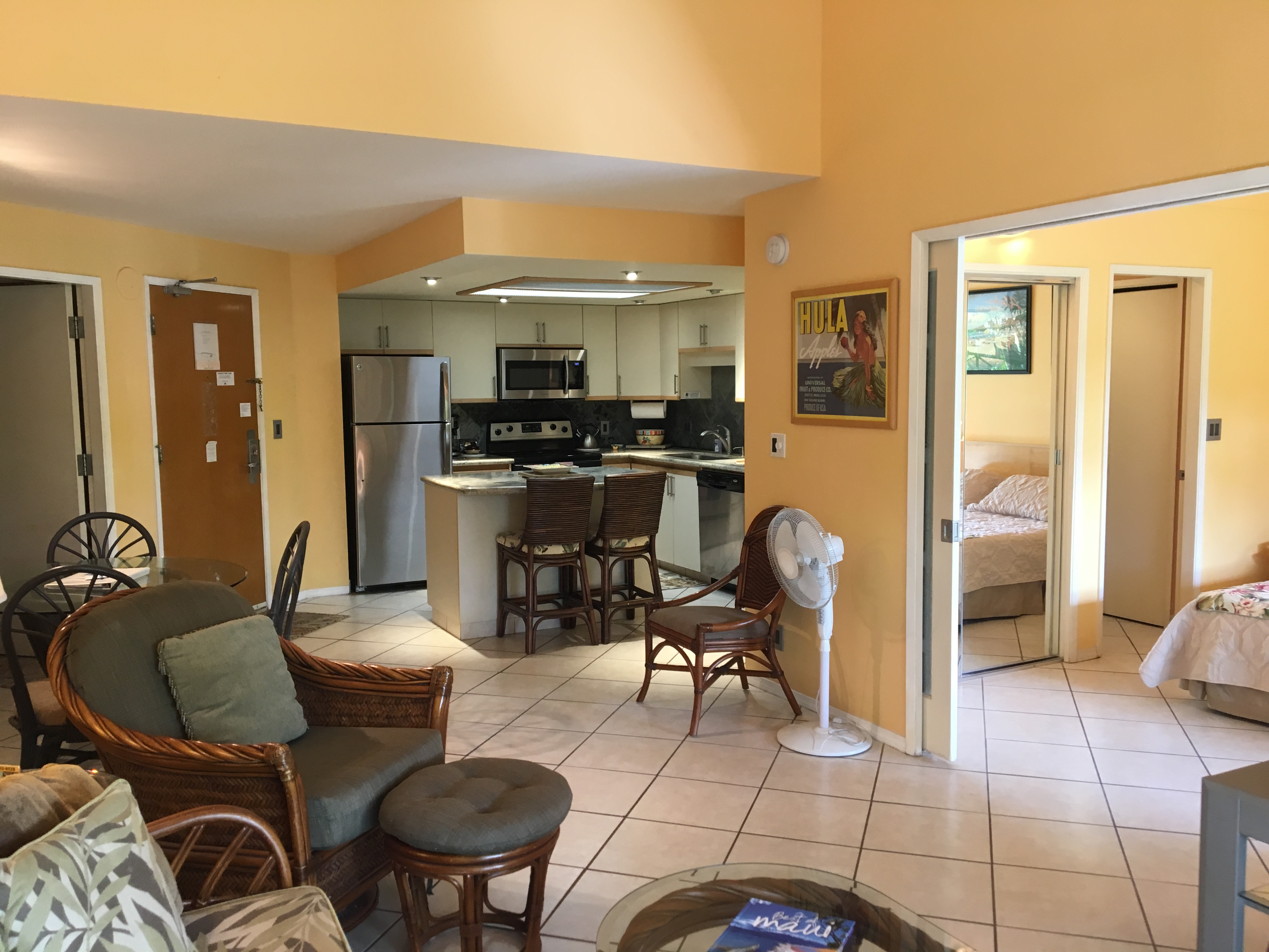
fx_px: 1063
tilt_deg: -5.1
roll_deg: +0.6
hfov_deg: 61.7
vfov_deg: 48.2
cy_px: 476
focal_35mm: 29
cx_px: 634
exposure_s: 1/30
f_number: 2.2
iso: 80
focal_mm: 4.15
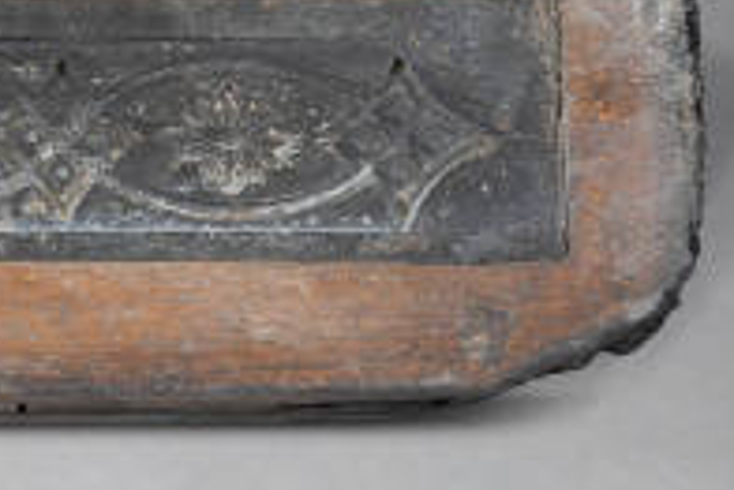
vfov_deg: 9.0
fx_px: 3122
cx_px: -52
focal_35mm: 153
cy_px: 67
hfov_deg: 13.2
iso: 100
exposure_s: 1/4
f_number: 11
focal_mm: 60
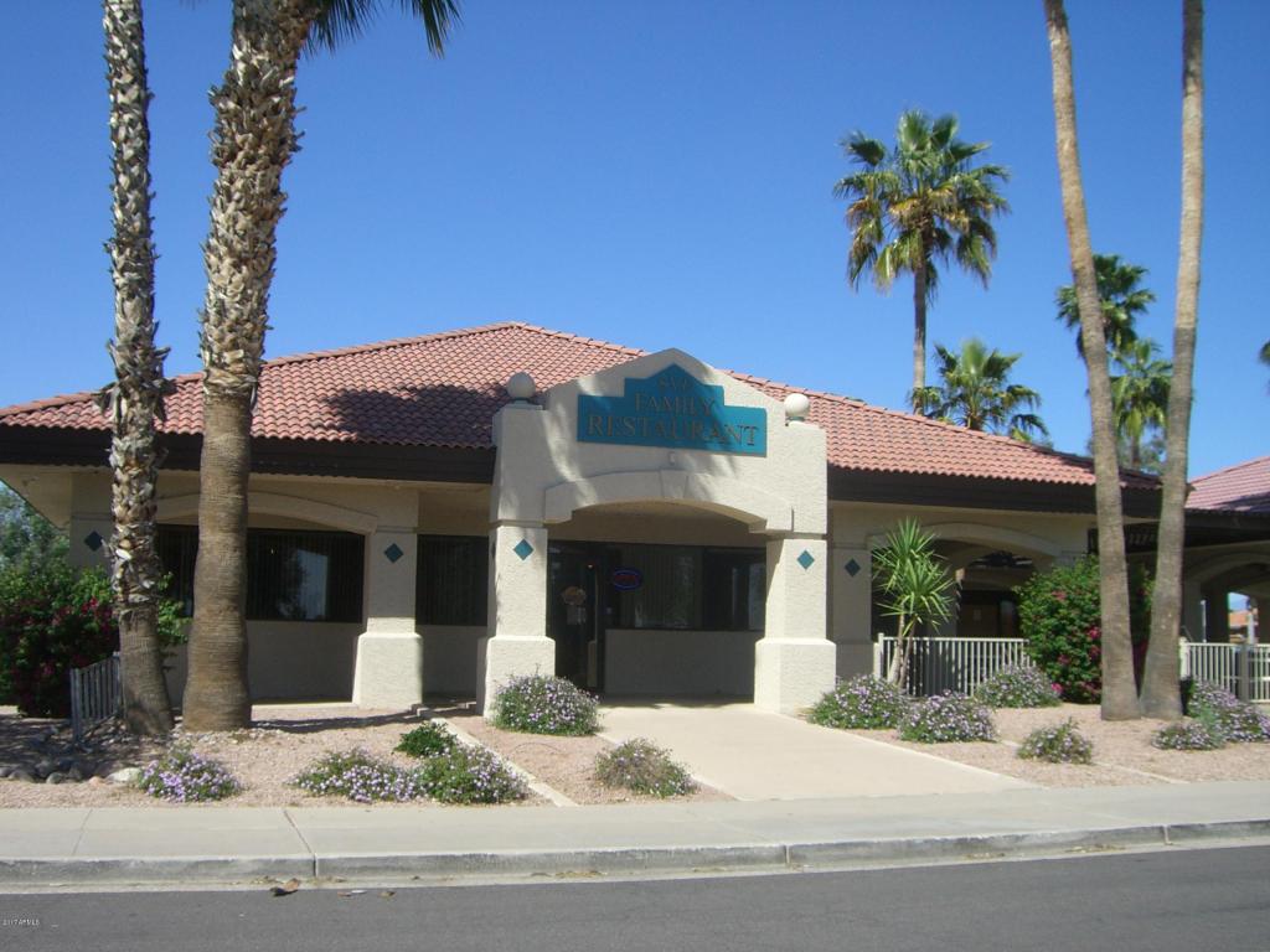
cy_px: 476
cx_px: 635
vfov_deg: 37.7
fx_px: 1394
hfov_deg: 49.0
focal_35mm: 38
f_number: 4.3
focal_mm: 6.2
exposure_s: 1/640
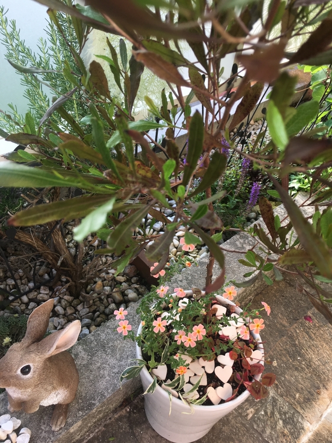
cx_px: 166
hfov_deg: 48.2
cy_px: 222
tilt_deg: -44.7
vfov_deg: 61.7
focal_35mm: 29
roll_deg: -8.5
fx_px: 371
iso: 25
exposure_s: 1/264
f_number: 2.2
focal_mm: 4.15
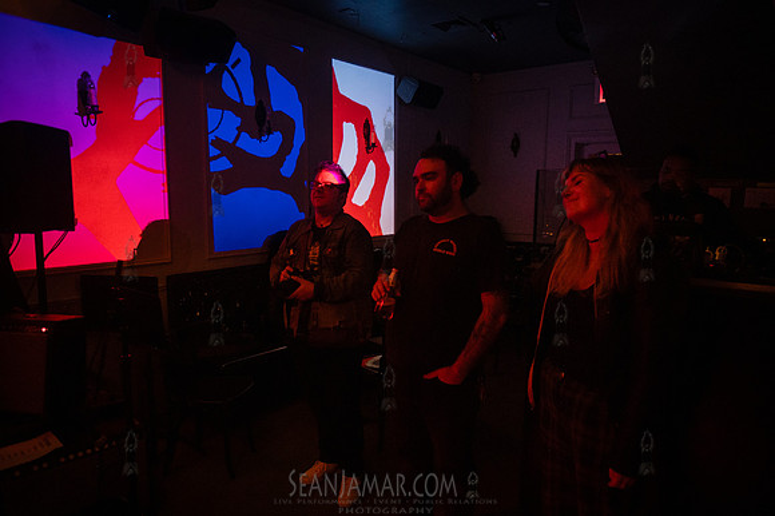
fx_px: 516
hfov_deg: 73.8
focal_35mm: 24
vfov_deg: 53.1
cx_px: 388
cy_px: 258
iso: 10000
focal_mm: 24
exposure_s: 1/200
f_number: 2.8
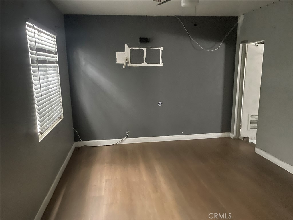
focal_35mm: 26
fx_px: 220
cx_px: 146
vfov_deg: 53.1
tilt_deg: -11.4
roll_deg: +0.7
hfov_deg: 67.3
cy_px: 110
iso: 1000
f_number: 1.6
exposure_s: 1/20
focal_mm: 4.2
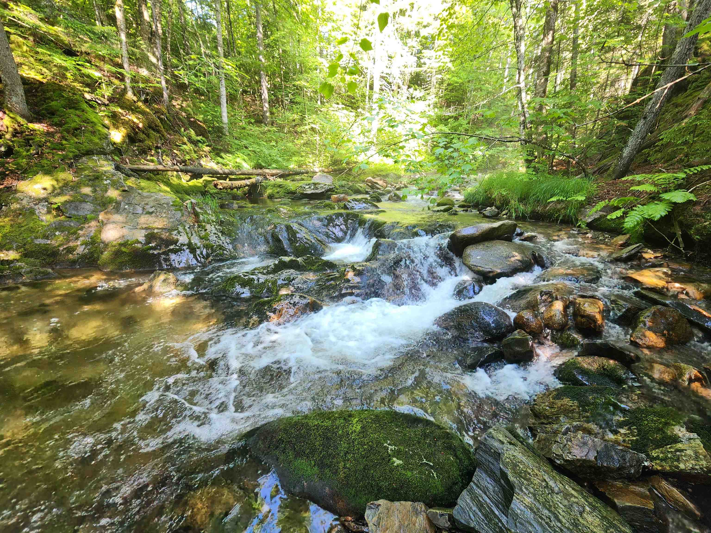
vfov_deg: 89.9
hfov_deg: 106.2
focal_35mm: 13
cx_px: 356
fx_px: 267
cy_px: 266
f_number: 2.2
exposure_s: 1/60
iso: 125
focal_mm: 2.2
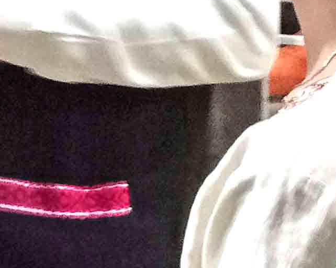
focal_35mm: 174
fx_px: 1730
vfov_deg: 8.3
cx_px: -641
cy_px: -317
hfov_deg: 9.1
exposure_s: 1/33.3
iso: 6450
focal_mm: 4.05
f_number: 1.8
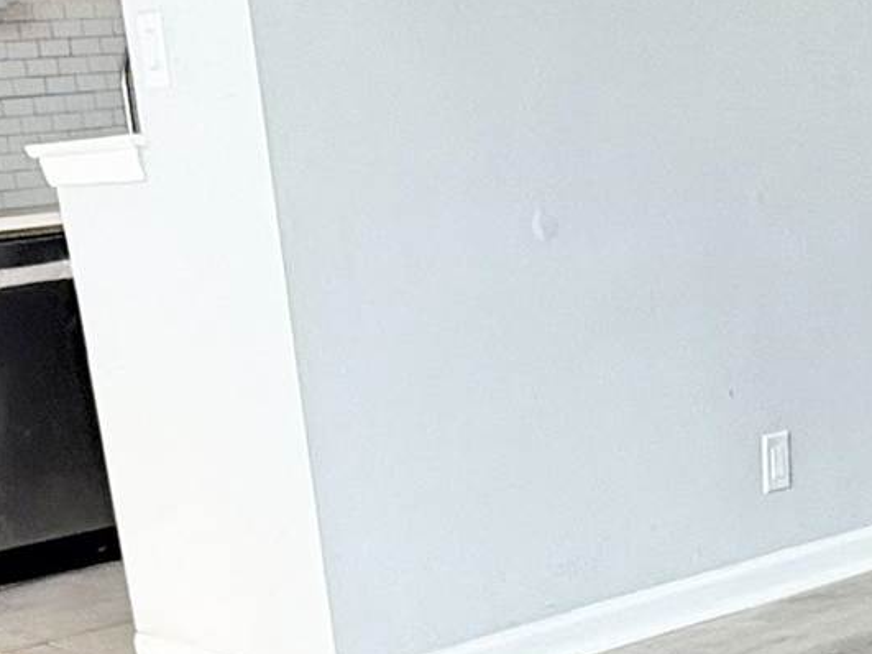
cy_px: 938
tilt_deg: -21.6
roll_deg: +4.6
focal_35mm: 81
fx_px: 2040
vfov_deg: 16.8
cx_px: 598
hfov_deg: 24.0
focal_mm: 2.22
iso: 50
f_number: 2.2
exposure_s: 1/132
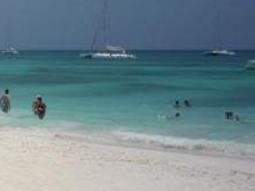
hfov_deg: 15.1
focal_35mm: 114
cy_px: 19
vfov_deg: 12.9
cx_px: -197
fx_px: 838
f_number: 7.1
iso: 100
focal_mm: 5.2
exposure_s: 1/800
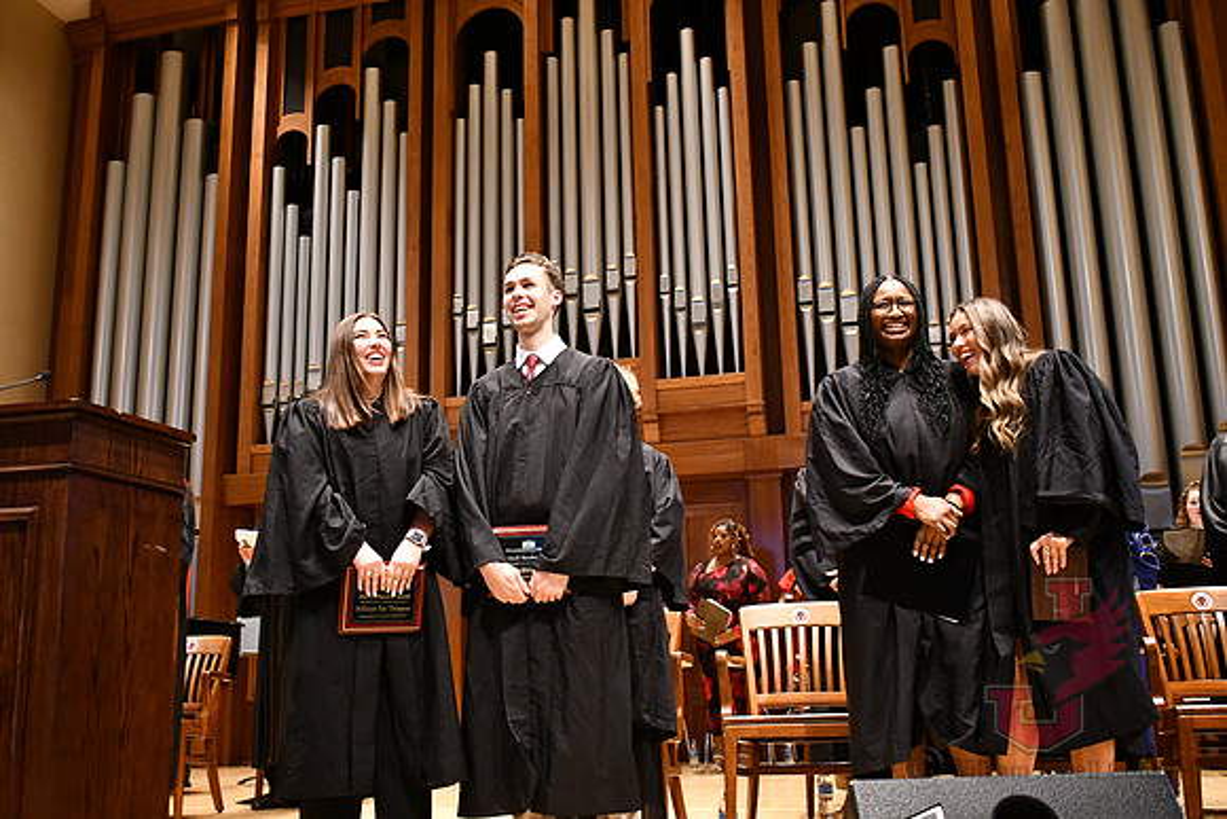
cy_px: 410
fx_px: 1227
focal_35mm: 36
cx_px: 614
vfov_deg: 36.9
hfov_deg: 53.1
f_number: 3.8
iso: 3600
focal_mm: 24
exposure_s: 1/60
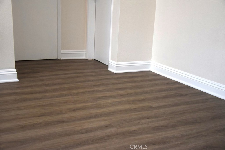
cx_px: 112
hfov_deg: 41.1
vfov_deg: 28.1
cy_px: 75
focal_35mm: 48
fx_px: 300
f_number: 4.2
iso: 800
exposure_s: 1/80
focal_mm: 32
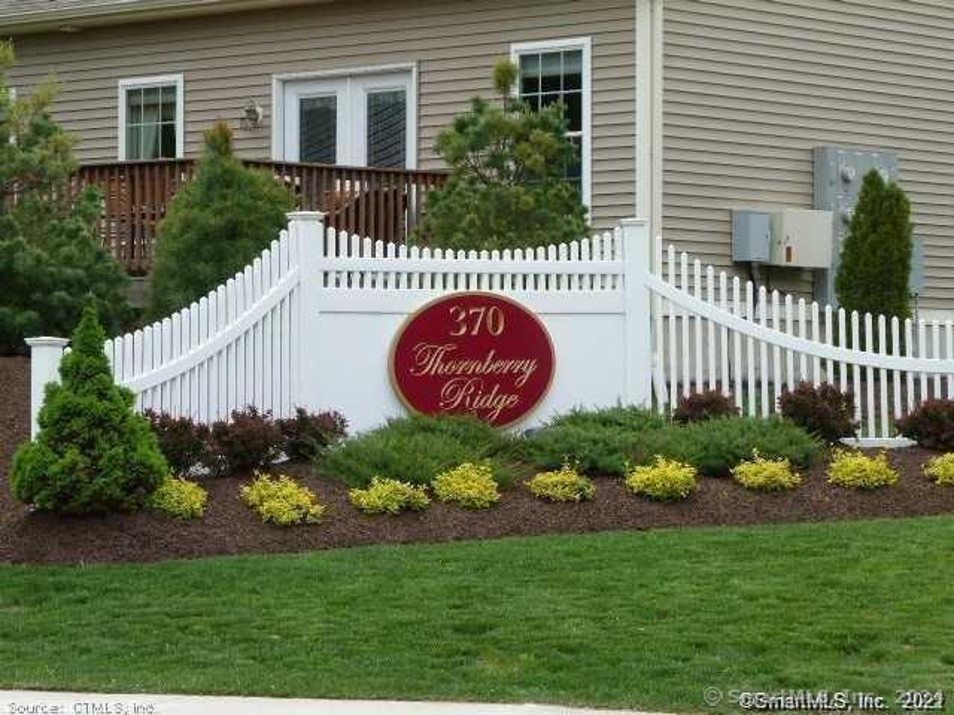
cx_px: 477
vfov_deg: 12.8
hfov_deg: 17.0
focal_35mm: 116
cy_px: 358
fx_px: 3197
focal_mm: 20.8
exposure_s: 1/250
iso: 80
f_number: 5
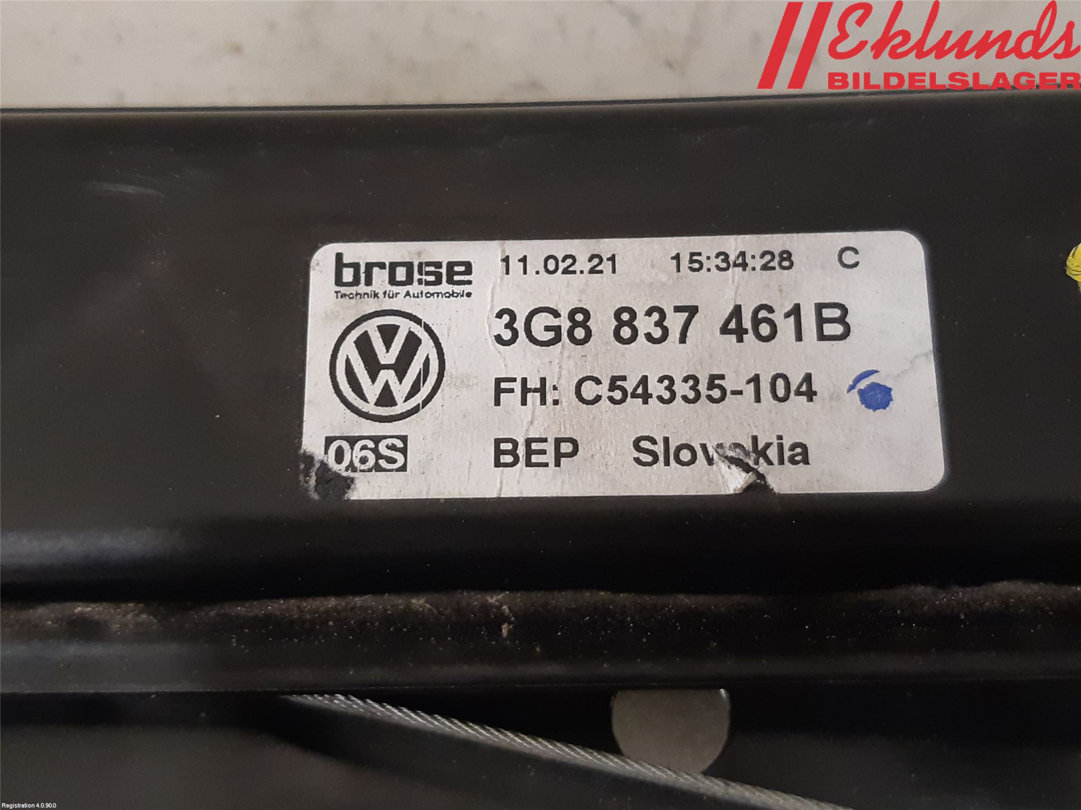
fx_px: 812
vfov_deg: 53.1
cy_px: 405
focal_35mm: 26
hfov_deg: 67.3
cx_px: 540
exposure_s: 1/50
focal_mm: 3.93
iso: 250
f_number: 1.7
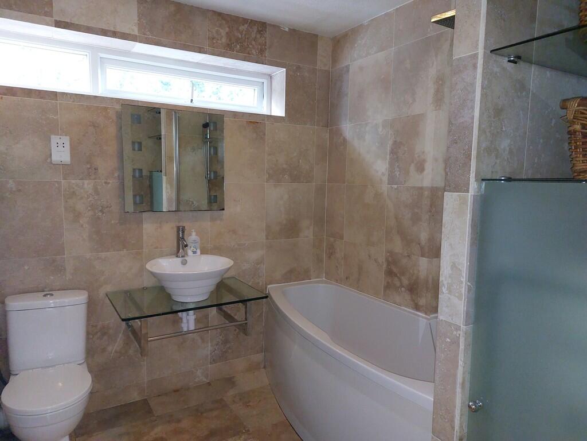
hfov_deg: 71.6
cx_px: 294
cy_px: 220
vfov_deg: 56.8
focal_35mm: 24
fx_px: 407
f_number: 1.8
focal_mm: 5.23
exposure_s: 1/60
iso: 400
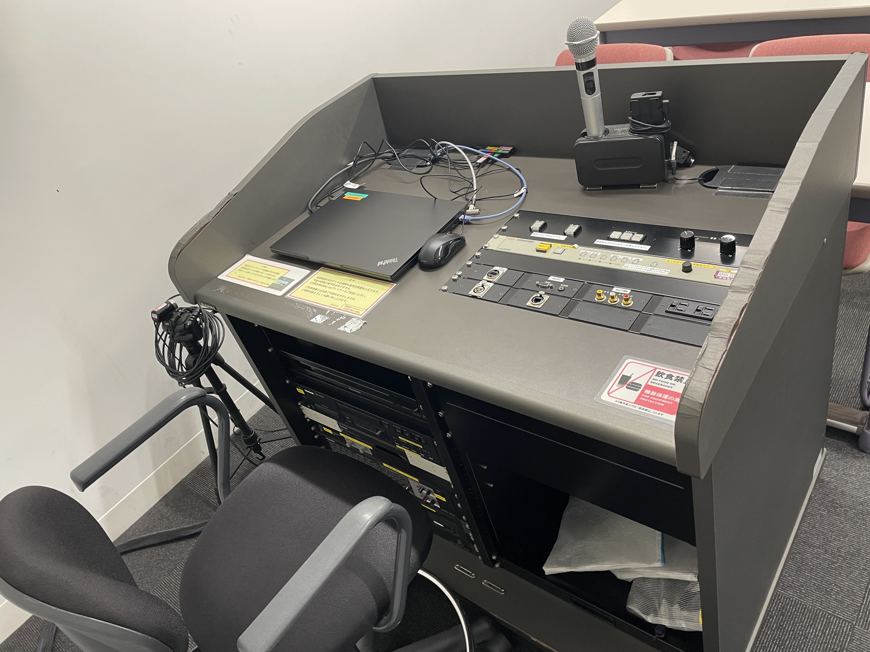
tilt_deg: -35.2
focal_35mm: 26
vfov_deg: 53.1
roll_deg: +18.8
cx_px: 435
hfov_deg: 67.3
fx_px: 653
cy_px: 326
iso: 80
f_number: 1.6
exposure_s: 1/50
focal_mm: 4.2
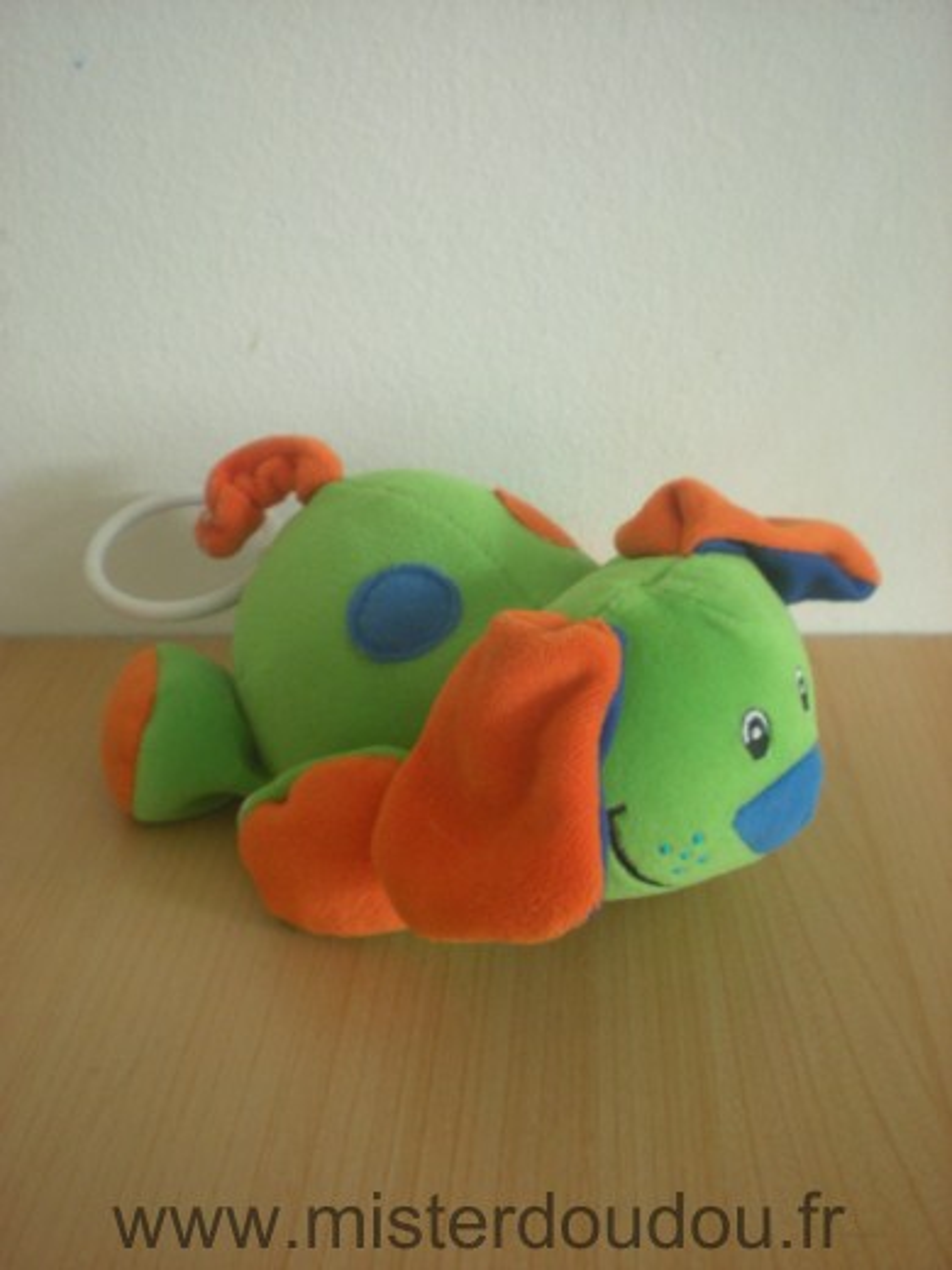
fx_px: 1393
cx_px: 476
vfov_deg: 49.0
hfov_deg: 37.7
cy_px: 635
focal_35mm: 38
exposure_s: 1/12.3
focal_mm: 6.3
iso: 200
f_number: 3.1
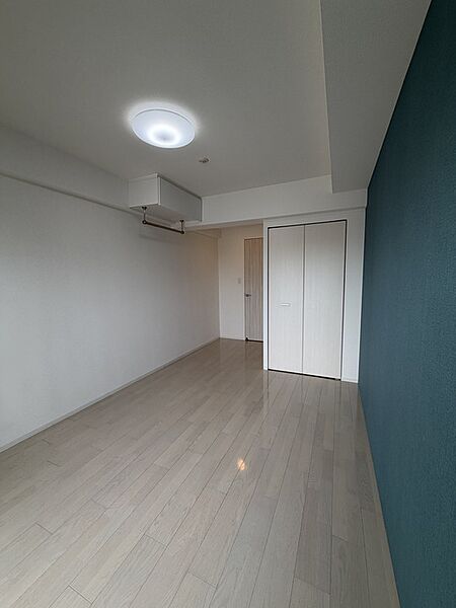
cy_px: 304
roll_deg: +1.2
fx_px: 246
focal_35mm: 14
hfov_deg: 85.7
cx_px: 228
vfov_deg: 102.1
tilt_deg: -5.5
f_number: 2.2
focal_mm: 2.22
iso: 50
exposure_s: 1/176
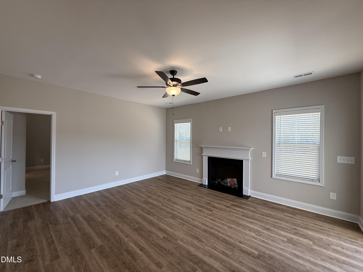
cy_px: 136
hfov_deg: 102.1
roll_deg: -0.9
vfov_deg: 85.7
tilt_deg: +0.9
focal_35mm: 14
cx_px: 182
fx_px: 147
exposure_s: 1/120
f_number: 2.2
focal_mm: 2.22
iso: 125
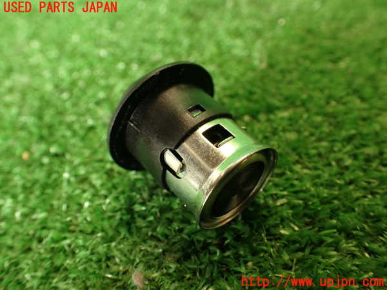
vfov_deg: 44.2
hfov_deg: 56.8
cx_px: 194
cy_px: 145
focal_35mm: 32
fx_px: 358
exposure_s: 1/30
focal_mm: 5.79
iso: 200
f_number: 2.4
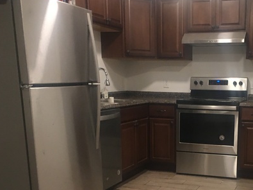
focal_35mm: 49
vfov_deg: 29.2
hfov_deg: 37.7
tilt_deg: -9.6
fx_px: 358
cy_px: 145
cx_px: 196
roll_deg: -0.6
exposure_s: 1/15
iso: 80
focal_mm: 4.15
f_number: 2.2
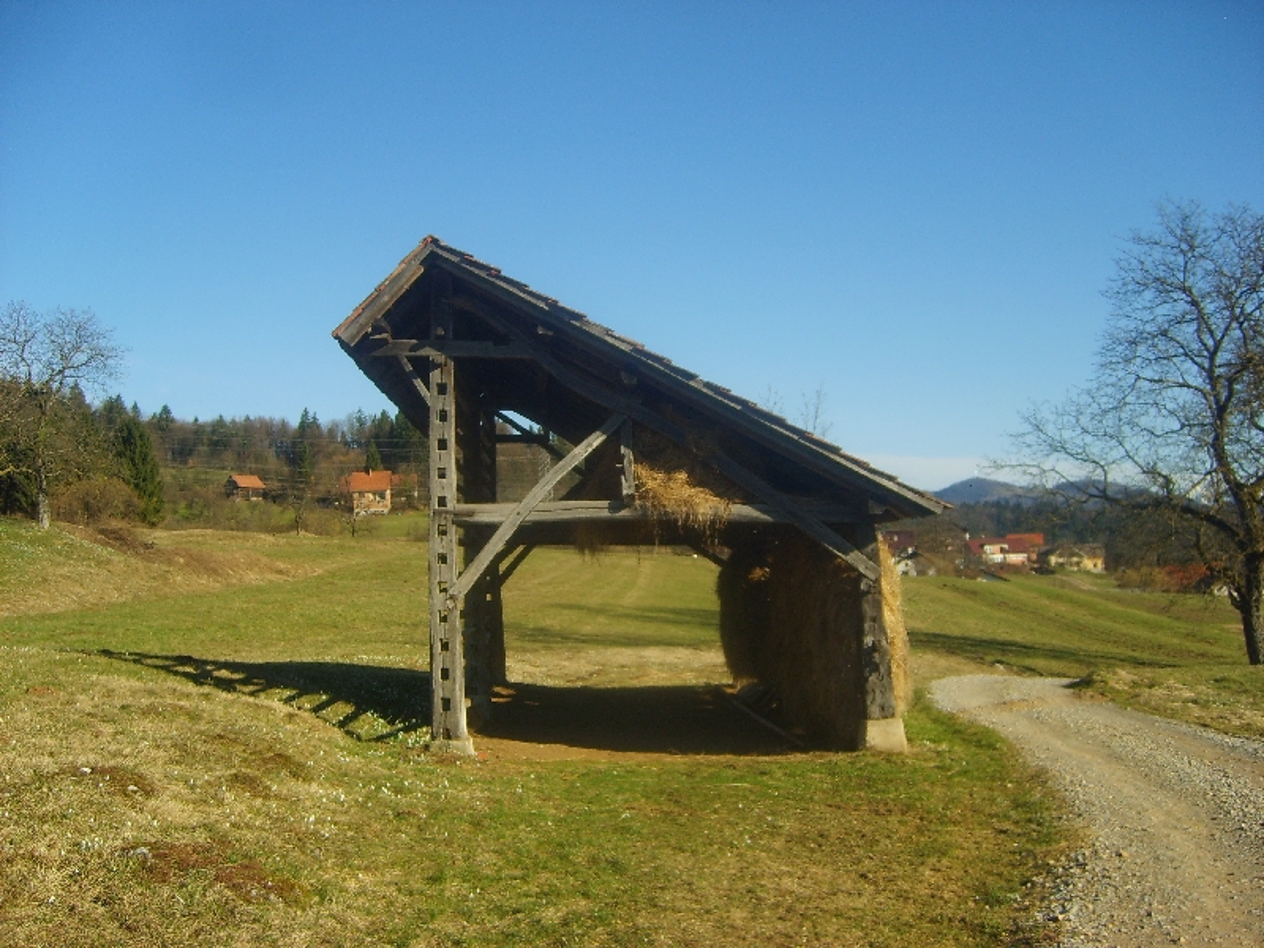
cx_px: 632
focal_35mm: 35
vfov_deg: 40.7
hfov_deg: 52.6
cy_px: 474
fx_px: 1278
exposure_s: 1/750
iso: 50
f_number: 2.8
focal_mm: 5.8
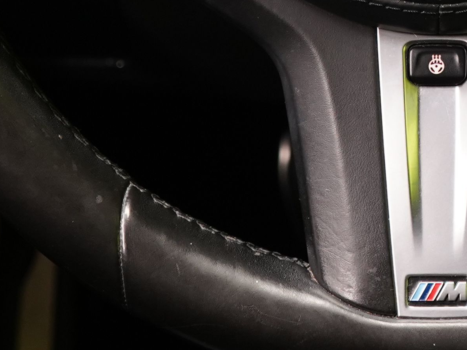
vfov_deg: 9.0
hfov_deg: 12.2
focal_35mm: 160
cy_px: -199
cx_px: 446
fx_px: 2158
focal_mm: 33
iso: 1250
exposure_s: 1/25
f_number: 5
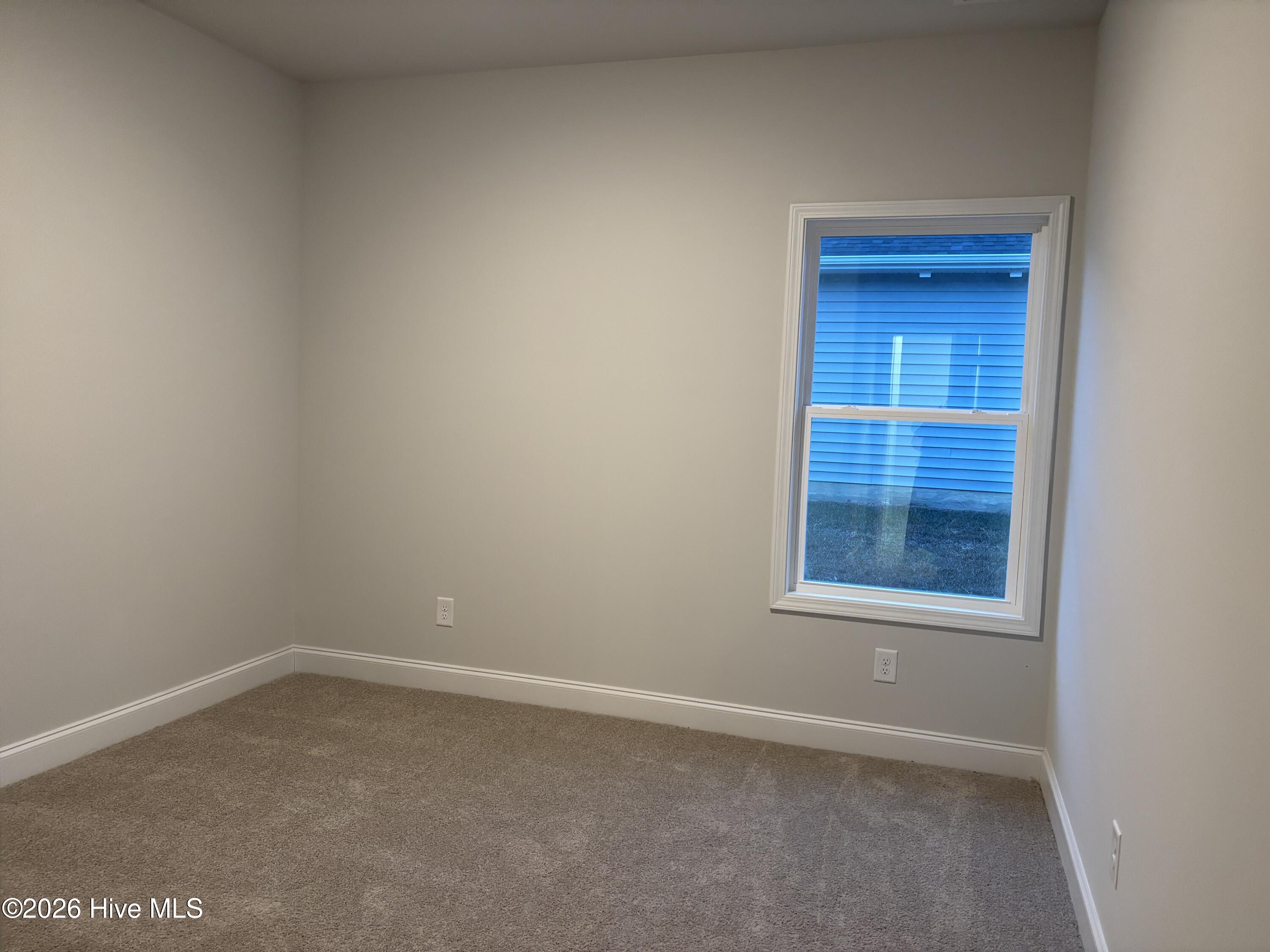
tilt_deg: -4.4
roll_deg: -1.5
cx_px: 635
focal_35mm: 26
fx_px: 954
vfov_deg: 53.1
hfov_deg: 67.3
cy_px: 476
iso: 320
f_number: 1.6
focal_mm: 5.96
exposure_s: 1/60
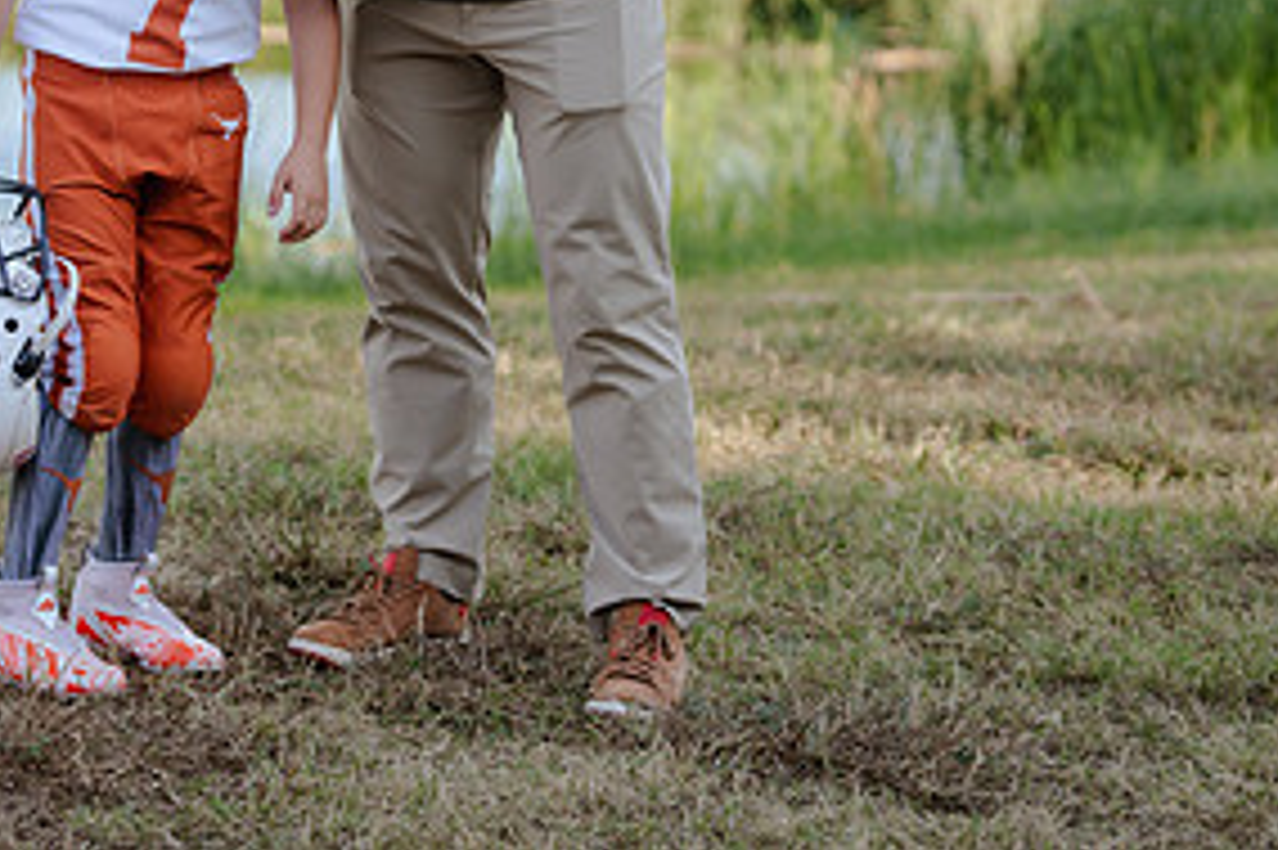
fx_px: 5073
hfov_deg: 14.3
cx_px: 320
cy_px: -16
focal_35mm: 143
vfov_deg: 9.5
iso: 125
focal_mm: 70
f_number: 3.2
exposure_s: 1/320
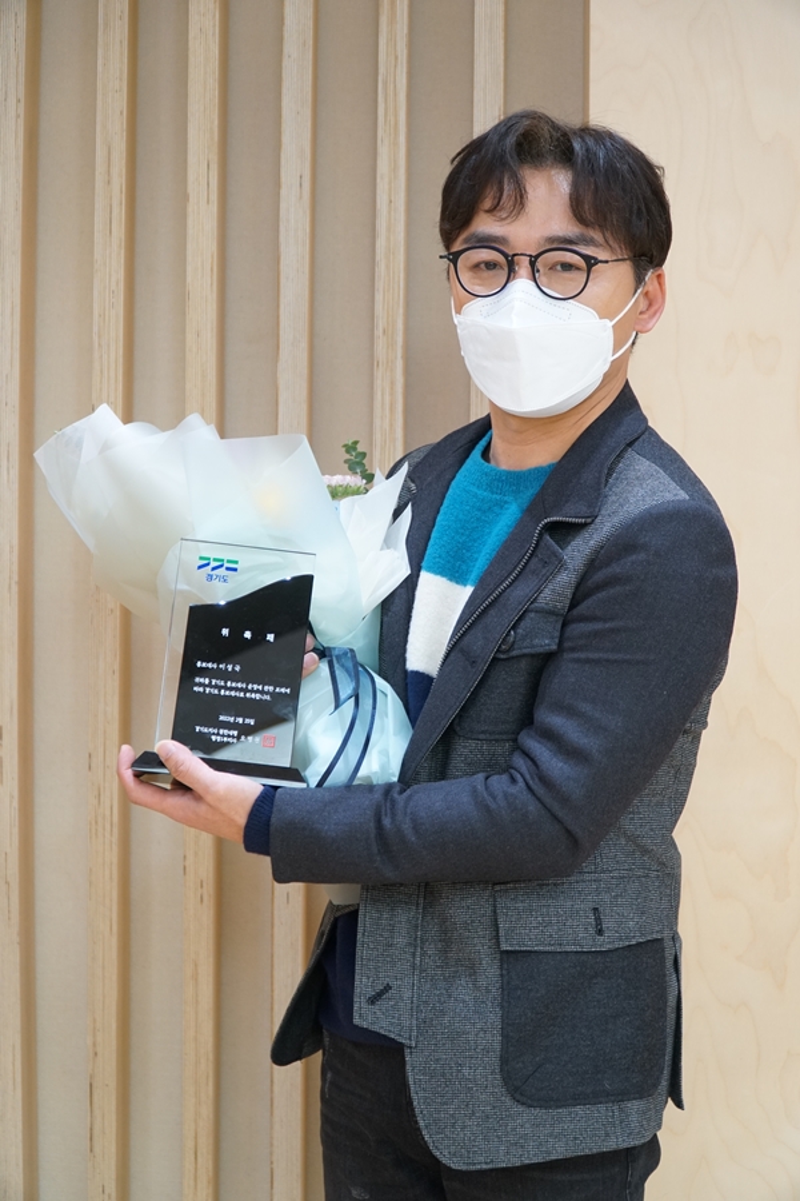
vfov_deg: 26.5
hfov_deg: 17.8
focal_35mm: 76
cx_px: 400
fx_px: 2550
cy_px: 600
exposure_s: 1/80
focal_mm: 51
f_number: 4
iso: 1000
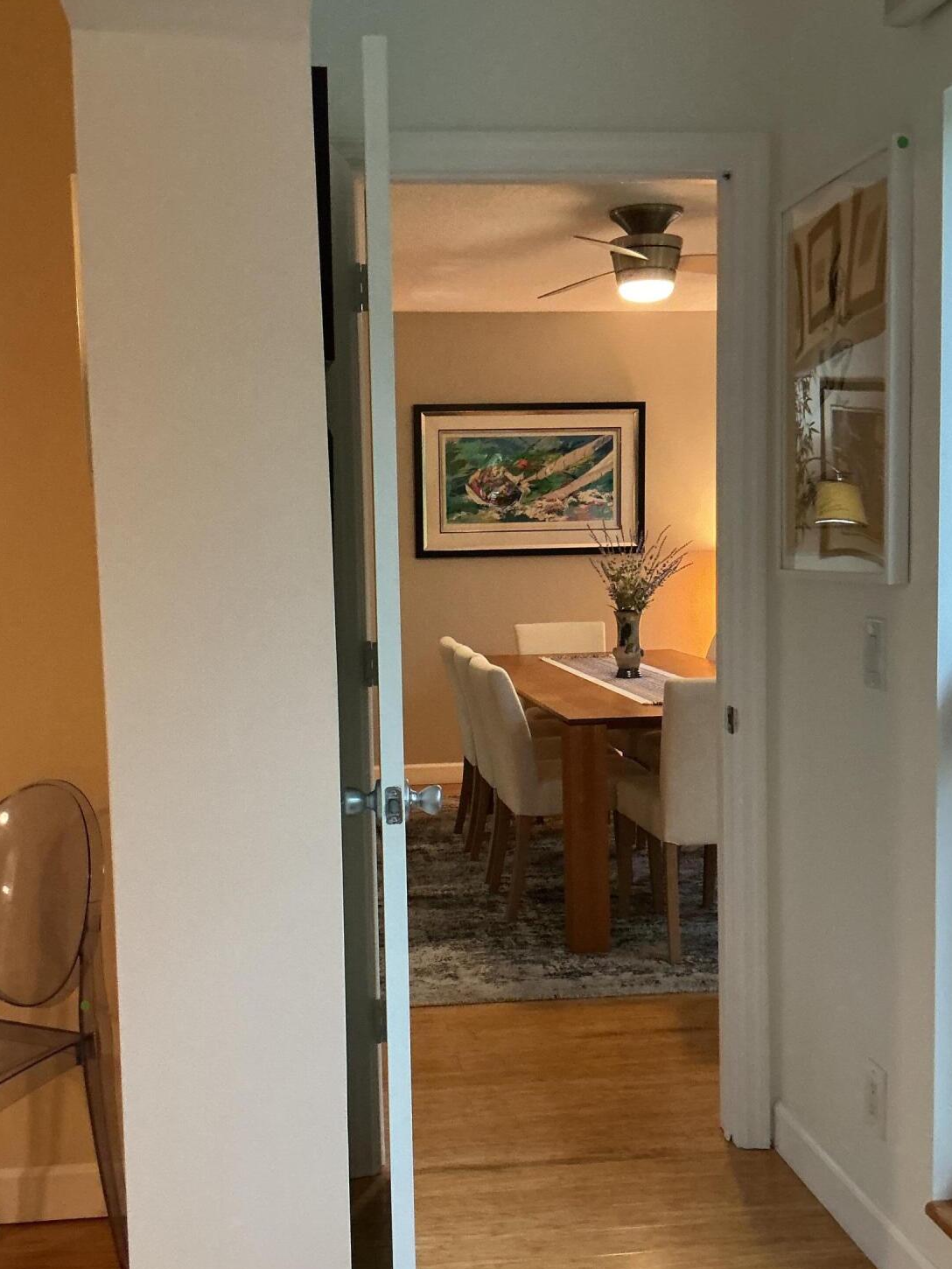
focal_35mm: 40
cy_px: 686
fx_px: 1466
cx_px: 414
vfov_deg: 46.7
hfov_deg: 35.9
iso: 250
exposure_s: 1/60
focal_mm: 3
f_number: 1.8
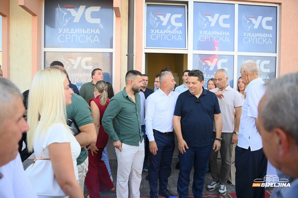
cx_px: 149
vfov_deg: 53.1
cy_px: 99
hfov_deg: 73.8
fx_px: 199
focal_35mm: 24
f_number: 2.8
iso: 1250
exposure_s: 1/2000
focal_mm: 24
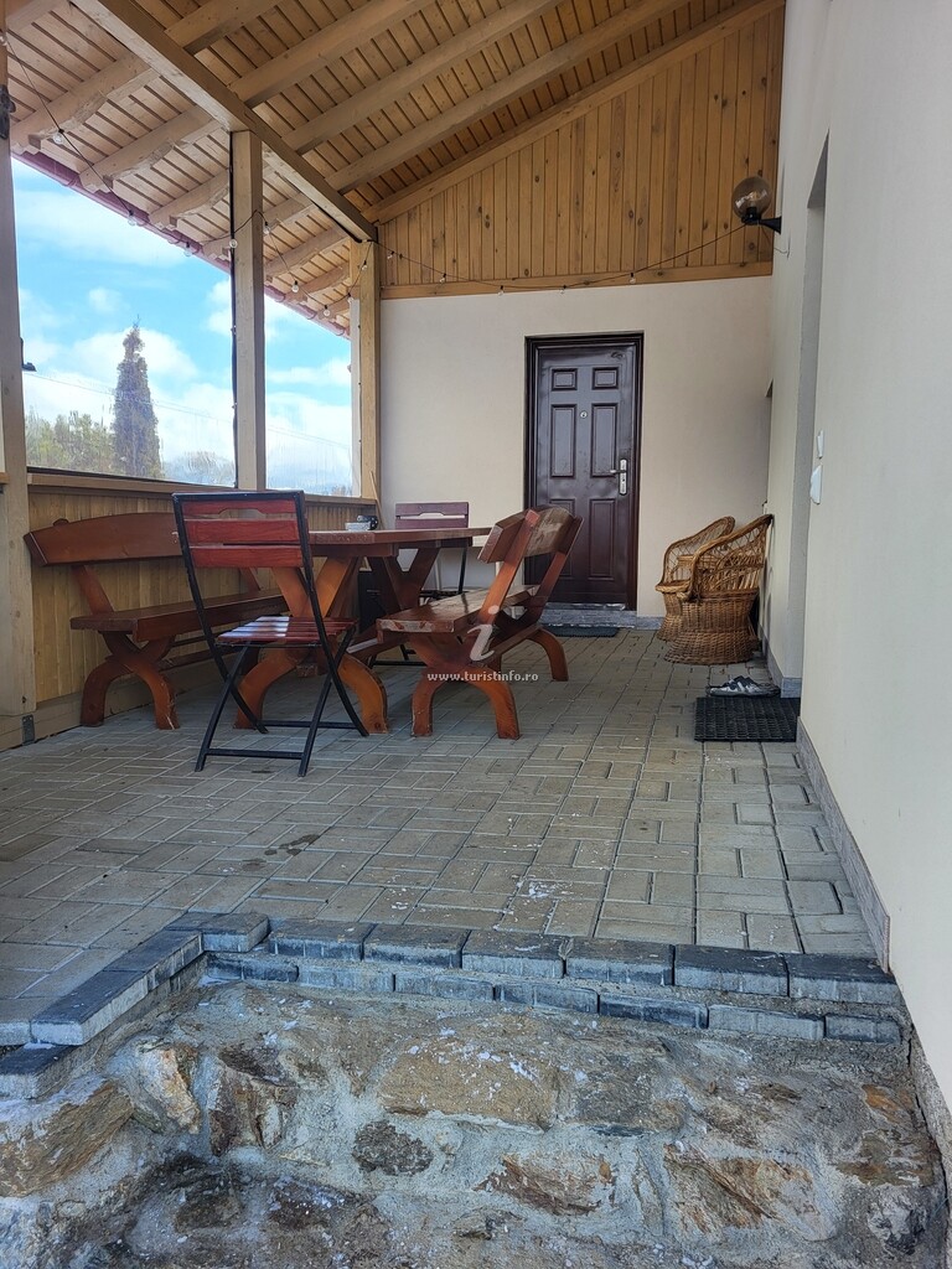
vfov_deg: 67.3
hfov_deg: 53.1
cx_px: 476
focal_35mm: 26
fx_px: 953
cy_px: 634
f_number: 1.8
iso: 40
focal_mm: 5.4
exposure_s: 1/282
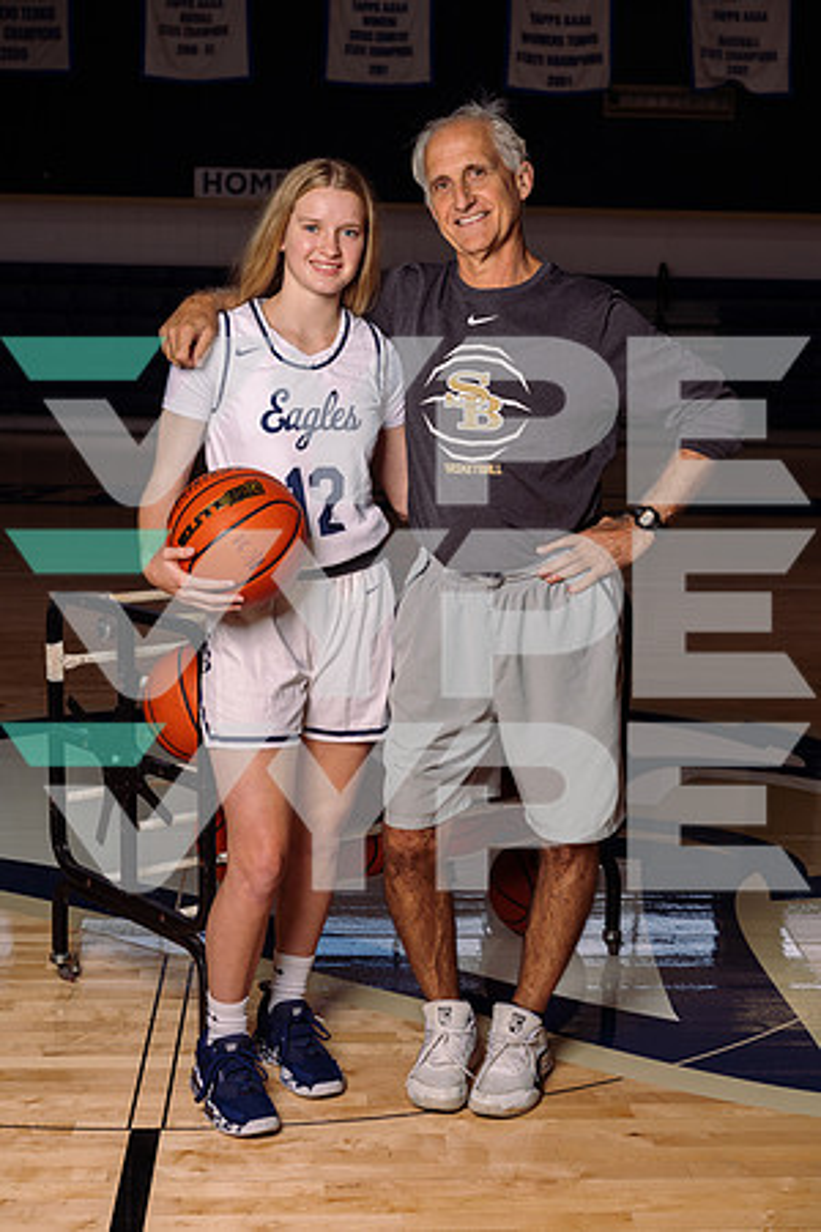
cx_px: 410
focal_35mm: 55
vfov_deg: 36.2
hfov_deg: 24.6
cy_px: 616
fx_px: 1881
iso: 100
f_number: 5.6
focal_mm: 55
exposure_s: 1/250
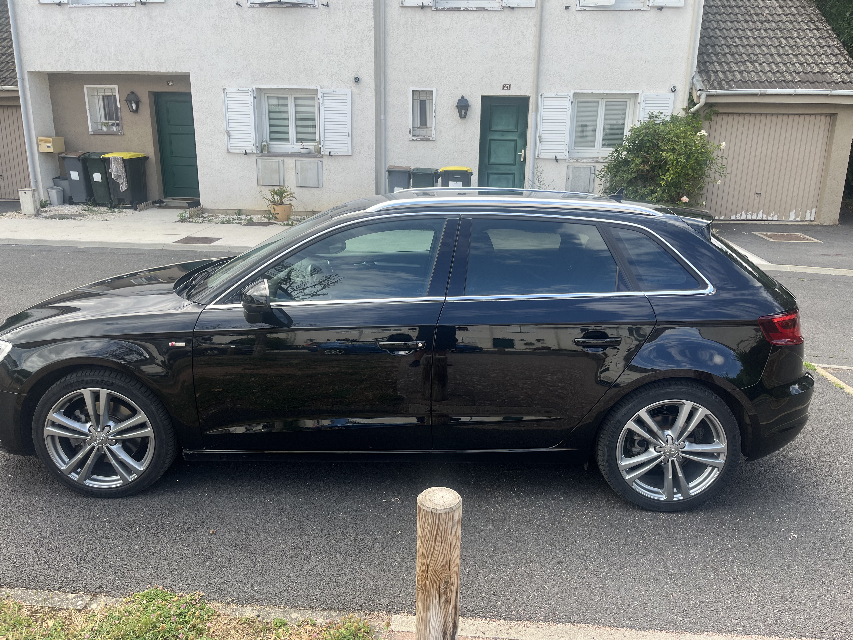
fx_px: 641
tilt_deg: -15.5
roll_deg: -0.6
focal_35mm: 26
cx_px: 426
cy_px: 320
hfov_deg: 67.3
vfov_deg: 53.1
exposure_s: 1/710
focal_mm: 5.1
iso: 50
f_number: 1.6
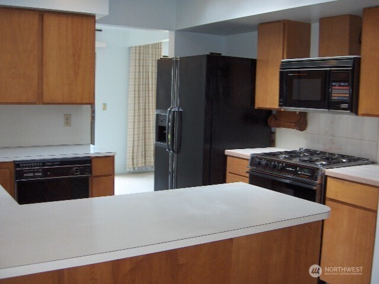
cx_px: 190
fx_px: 427
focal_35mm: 39
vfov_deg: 36.8
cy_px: 142
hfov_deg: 47.9
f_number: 2.8
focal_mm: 8
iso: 100
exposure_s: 1/60
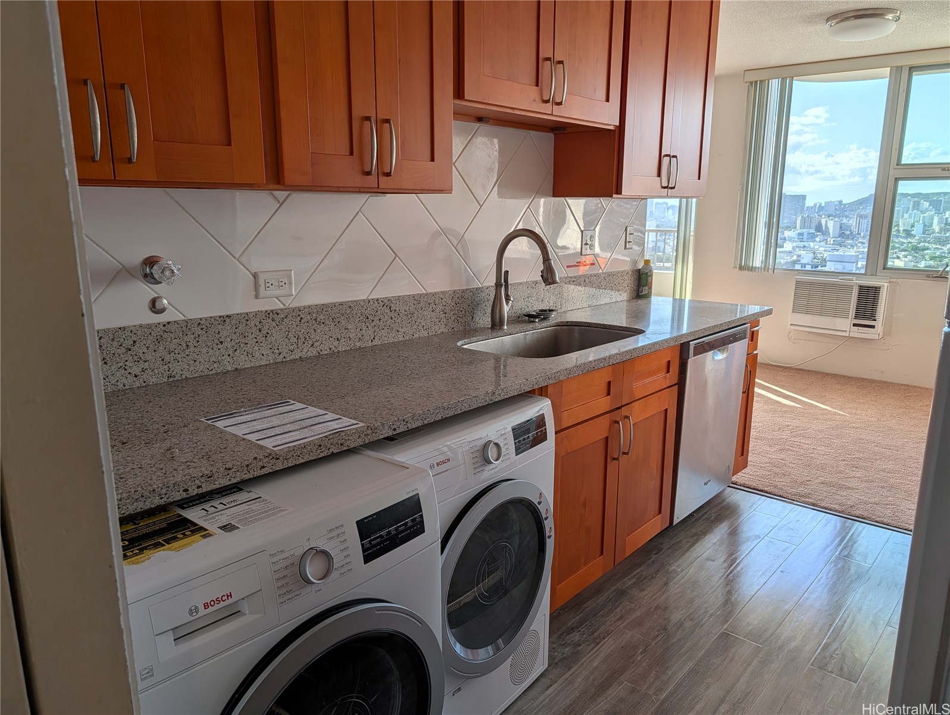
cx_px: 475
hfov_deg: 71.5
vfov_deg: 56.9
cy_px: 358
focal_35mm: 24
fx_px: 659
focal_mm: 6.9
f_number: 1.68
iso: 19
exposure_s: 1/1294
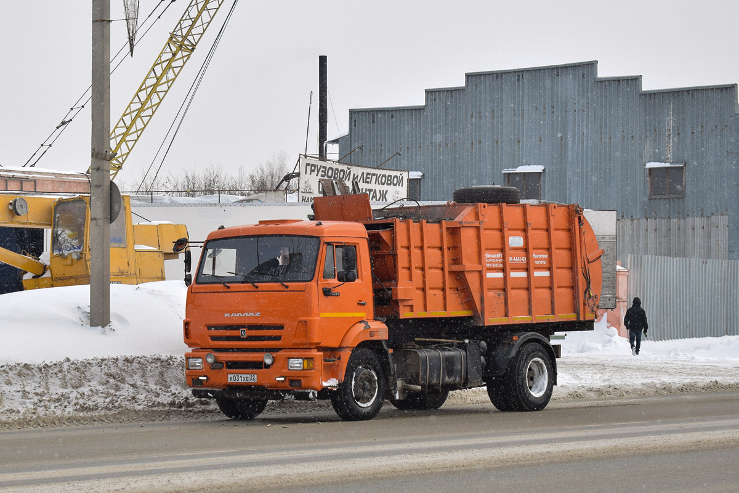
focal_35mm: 82
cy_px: 246
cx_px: 370
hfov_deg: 24.6
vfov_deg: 16.6
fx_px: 1693
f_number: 5.6
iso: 400
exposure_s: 1/1000
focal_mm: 55
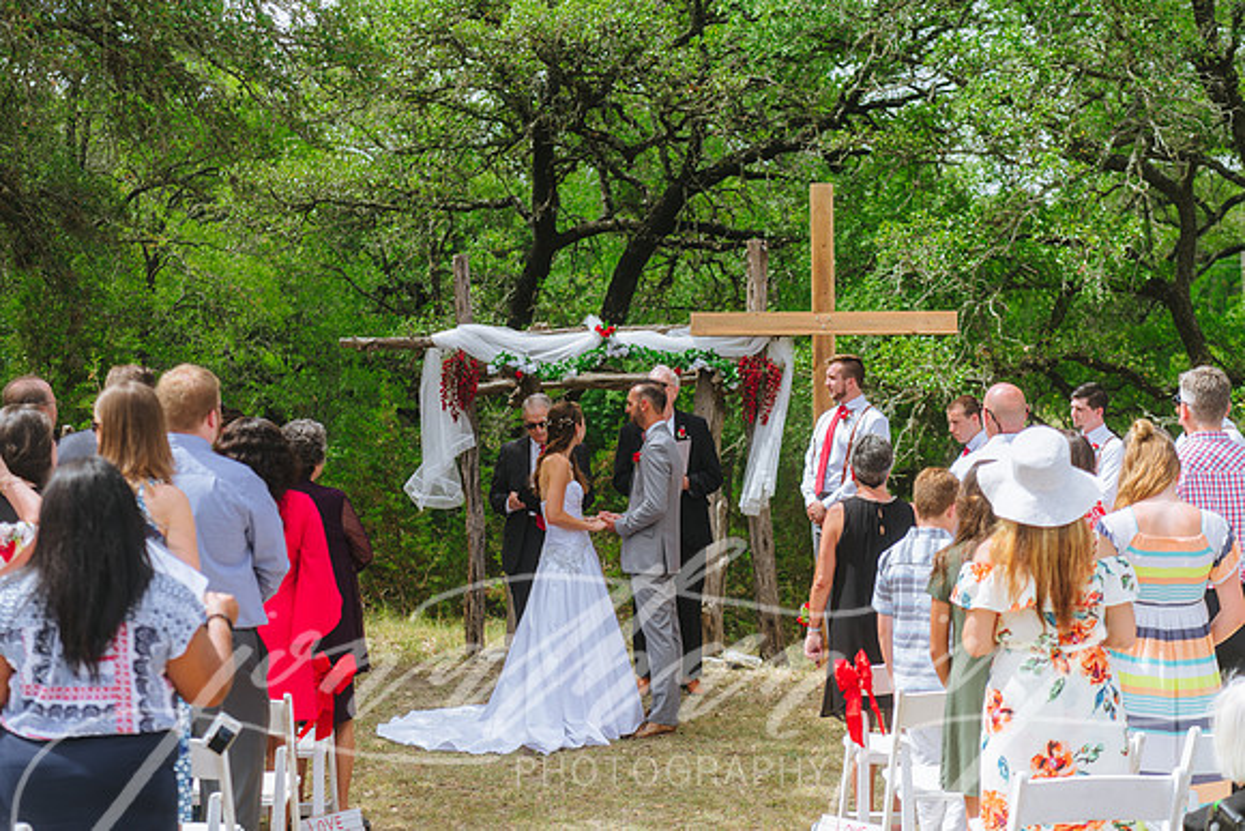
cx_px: 622
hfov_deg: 28.8
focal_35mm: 70
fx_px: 2421
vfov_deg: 19.5
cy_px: 416
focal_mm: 70
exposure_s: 1/800
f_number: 2.8
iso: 125
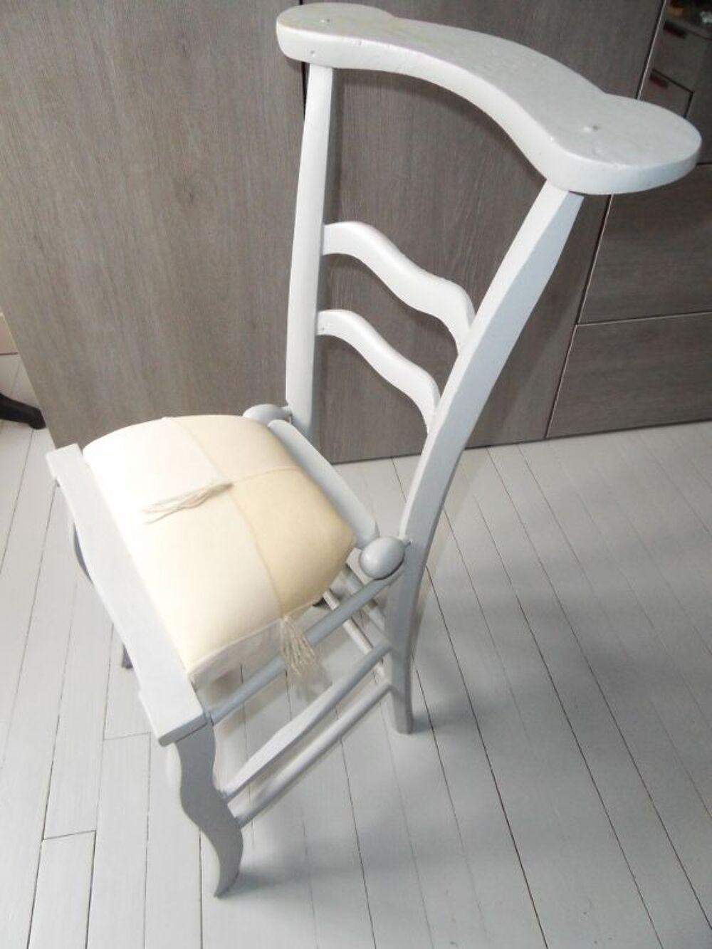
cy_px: 474
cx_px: 356
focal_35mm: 24
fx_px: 658
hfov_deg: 56.8
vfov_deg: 71.6
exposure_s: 1/45
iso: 400
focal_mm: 4.2
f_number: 3.3
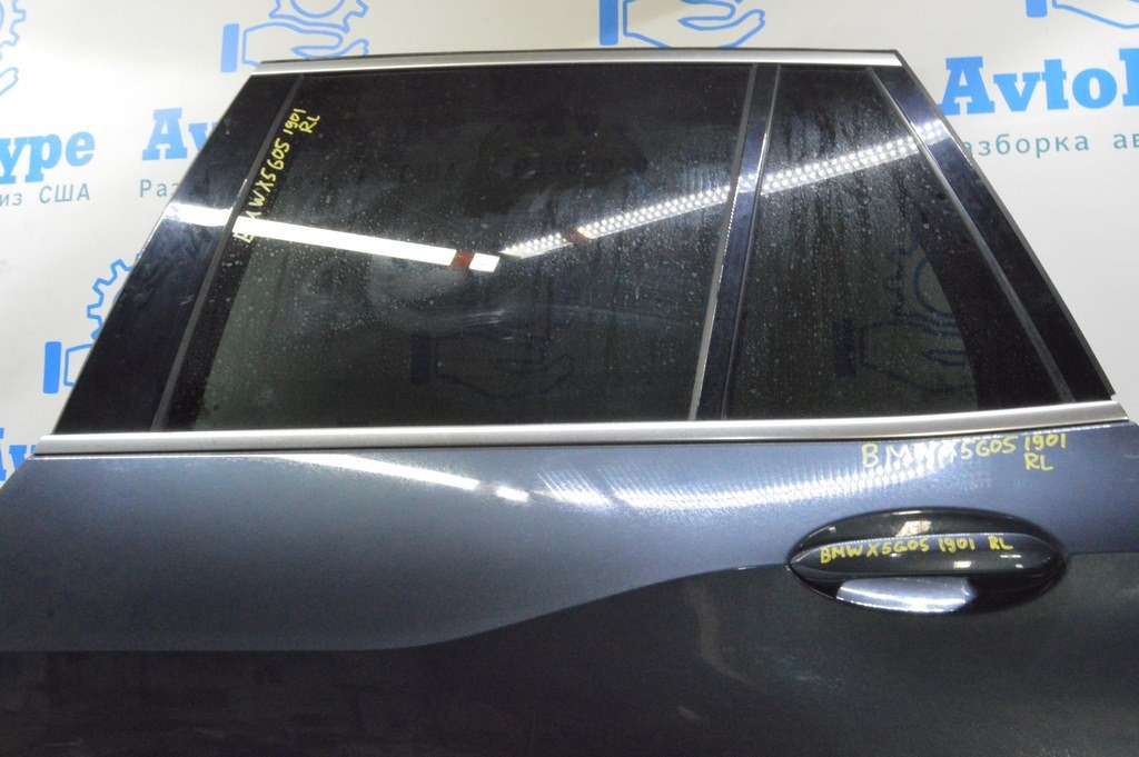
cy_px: 378
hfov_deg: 57.3
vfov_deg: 39.9
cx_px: 570
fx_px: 1043
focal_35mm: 33
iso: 6400
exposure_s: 1/20
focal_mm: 22
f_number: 20
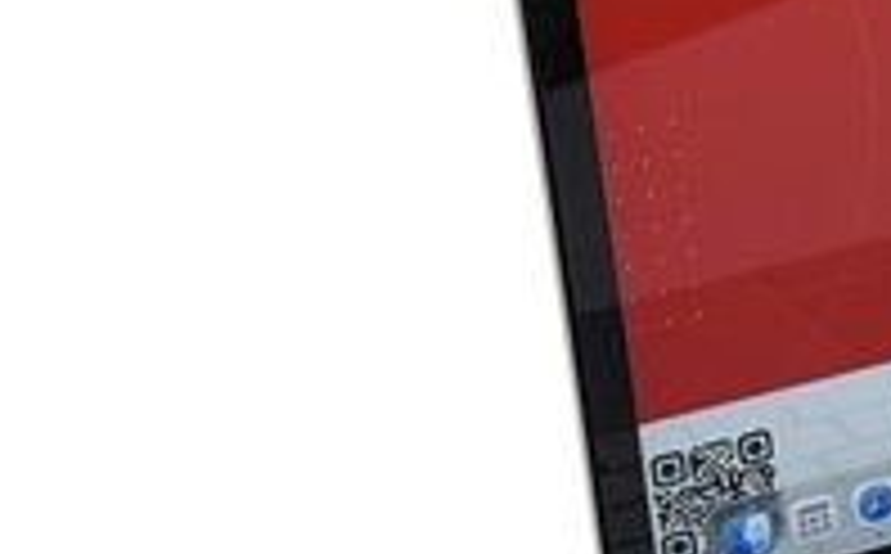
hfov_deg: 9.7
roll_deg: +0.6
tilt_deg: -30.9
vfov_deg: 6.3
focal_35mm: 206
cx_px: 1602
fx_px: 4994
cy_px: 360
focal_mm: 6.76
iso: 50
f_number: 1.78
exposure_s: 1/130
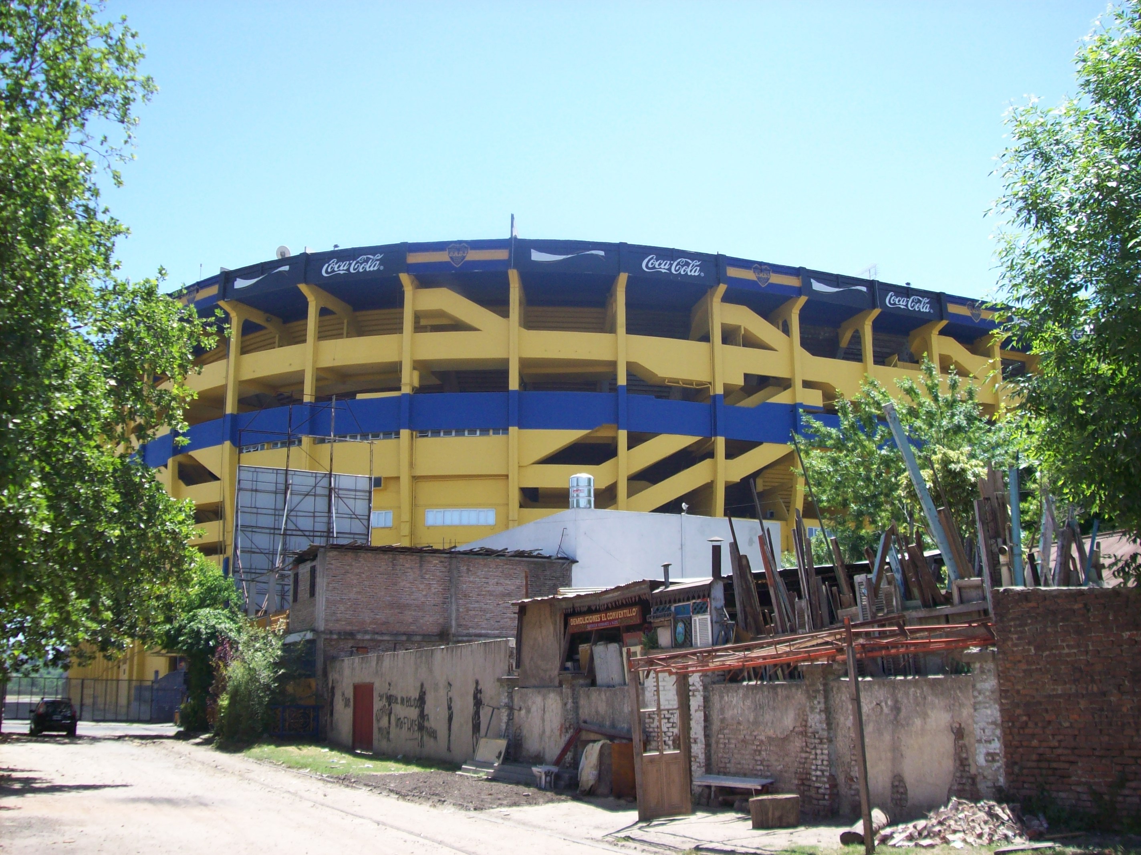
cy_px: 428
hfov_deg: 51.4
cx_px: 570
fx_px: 1186
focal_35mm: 36
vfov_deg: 39.6
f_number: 2.7
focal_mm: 6
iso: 80
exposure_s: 1/597
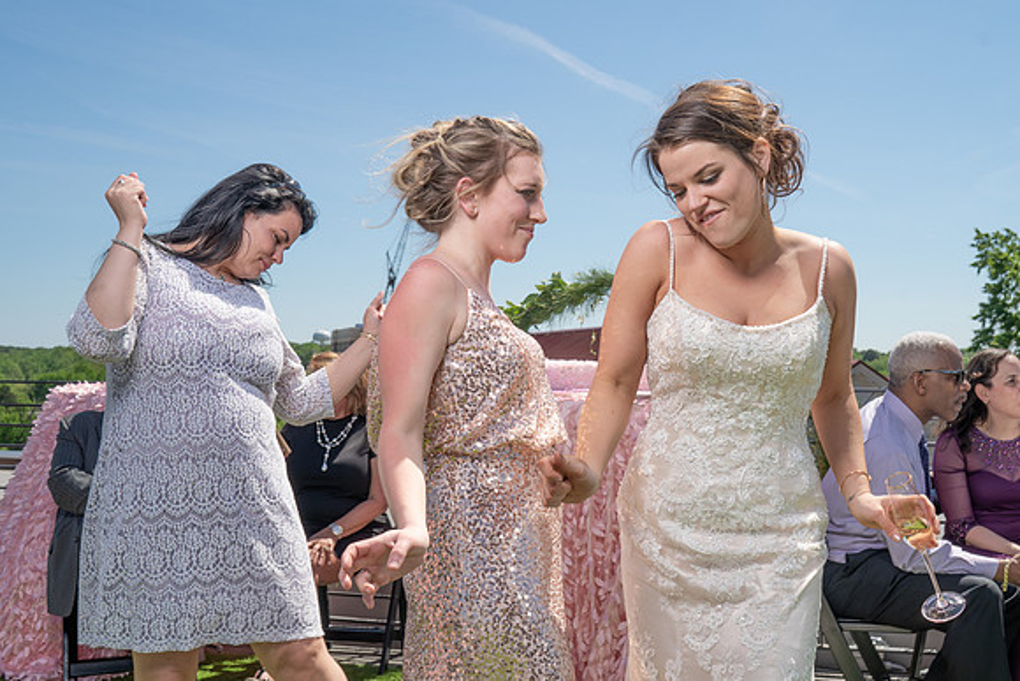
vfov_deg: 32.4
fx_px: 1171
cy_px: 336
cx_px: 577
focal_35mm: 41
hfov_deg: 46.9
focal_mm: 35
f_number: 7.1
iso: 50
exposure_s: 1/250
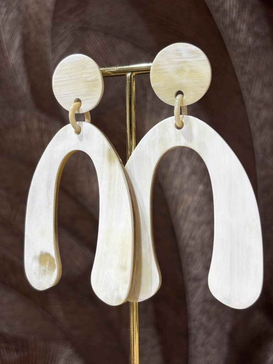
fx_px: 547
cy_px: 182
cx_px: 136
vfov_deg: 36.8
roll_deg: +0.1
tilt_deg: -1.5
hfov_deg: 28.0
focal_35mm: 52
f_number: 1.6
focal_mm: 5.96
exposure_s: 1/100
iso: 32
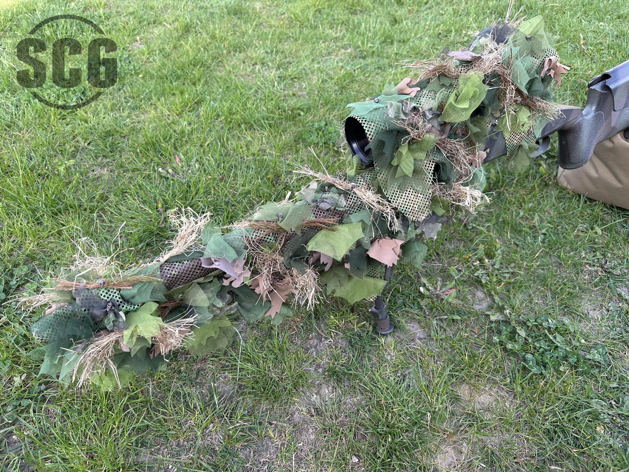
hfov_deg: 71.6
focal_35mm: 24
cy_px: 236
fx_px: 436
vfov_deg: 56.8
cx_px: 314
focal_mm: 6.86
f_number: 1.78
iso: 80
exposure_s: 1/441
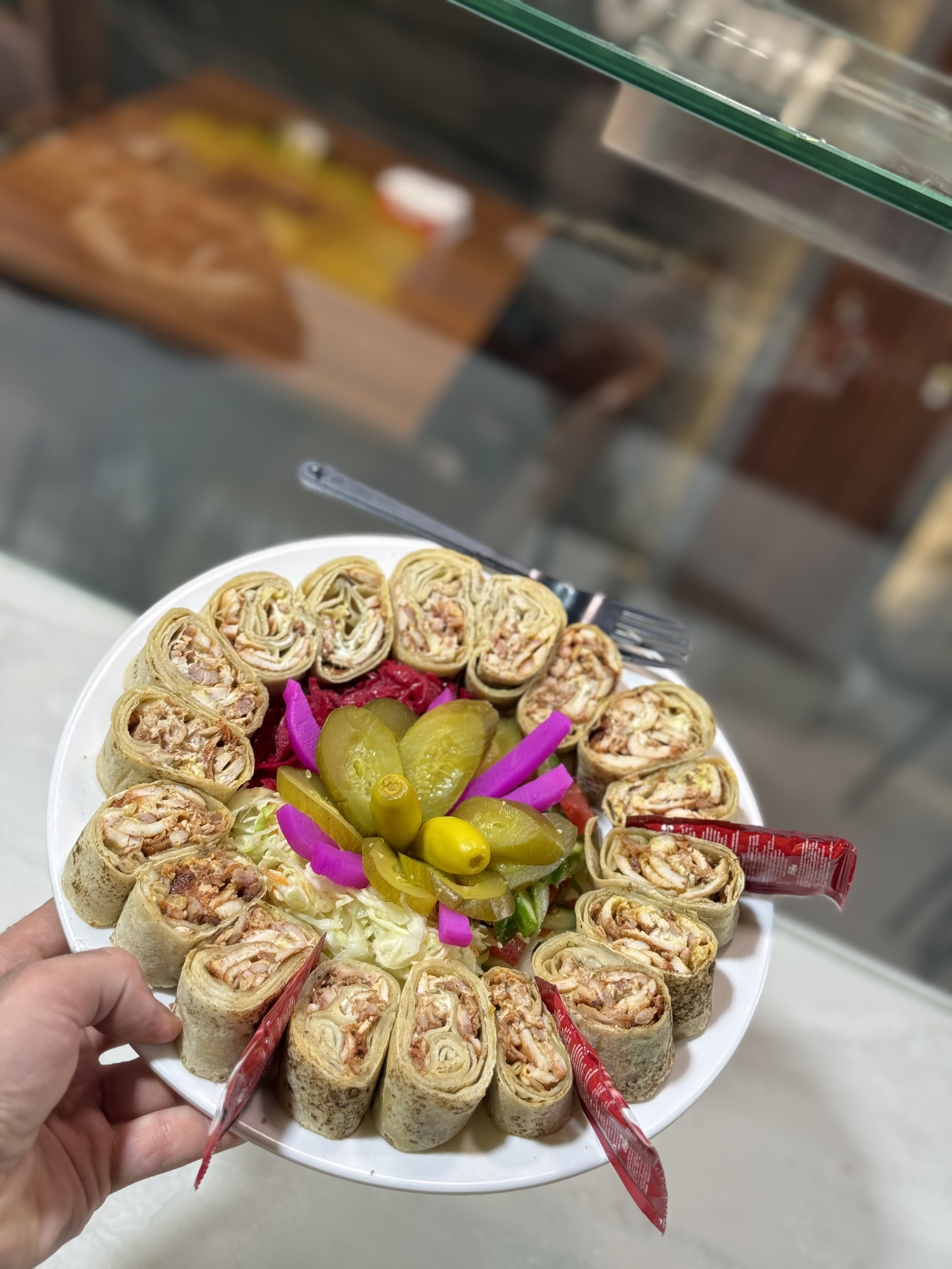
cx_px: 476
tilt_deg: -26.7
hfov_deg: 30.3
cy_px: 634
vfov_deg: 39.7
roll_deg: -24.7
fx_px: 1760
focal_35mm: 48
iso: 50
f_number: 1.78
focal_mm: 6.76
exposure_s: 1/193
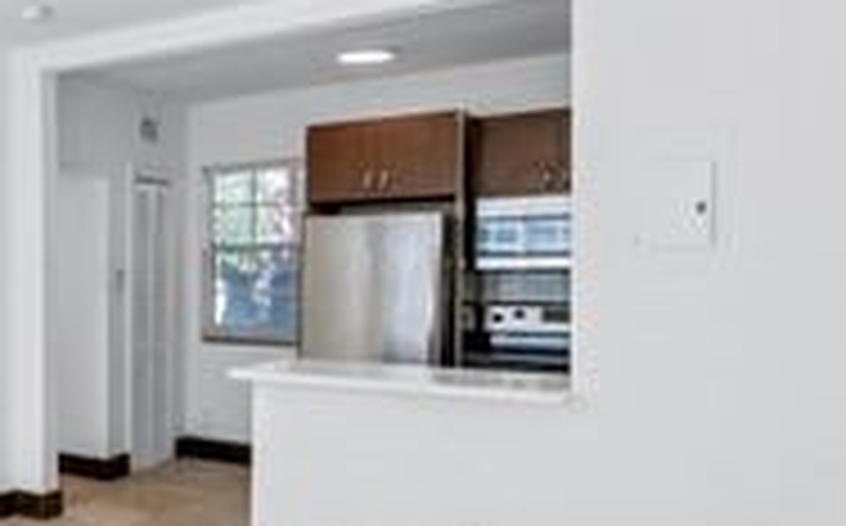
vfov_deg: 33.4
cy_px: 299
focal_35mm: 38
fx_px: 875
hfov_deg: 41.5
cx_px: -76
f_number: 8
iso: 200
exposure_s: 1/10
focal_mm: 14
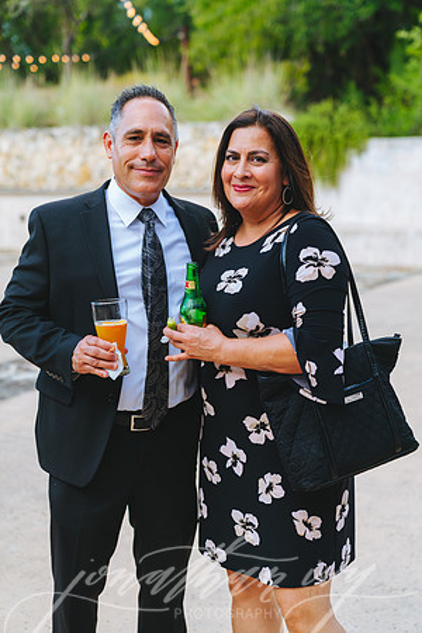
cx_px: 211
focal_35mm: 60
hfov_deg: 22.6
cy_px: 316
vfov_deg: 33.4
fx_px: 1055
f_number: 2.8
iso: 50
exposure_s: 1/125
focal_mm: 60
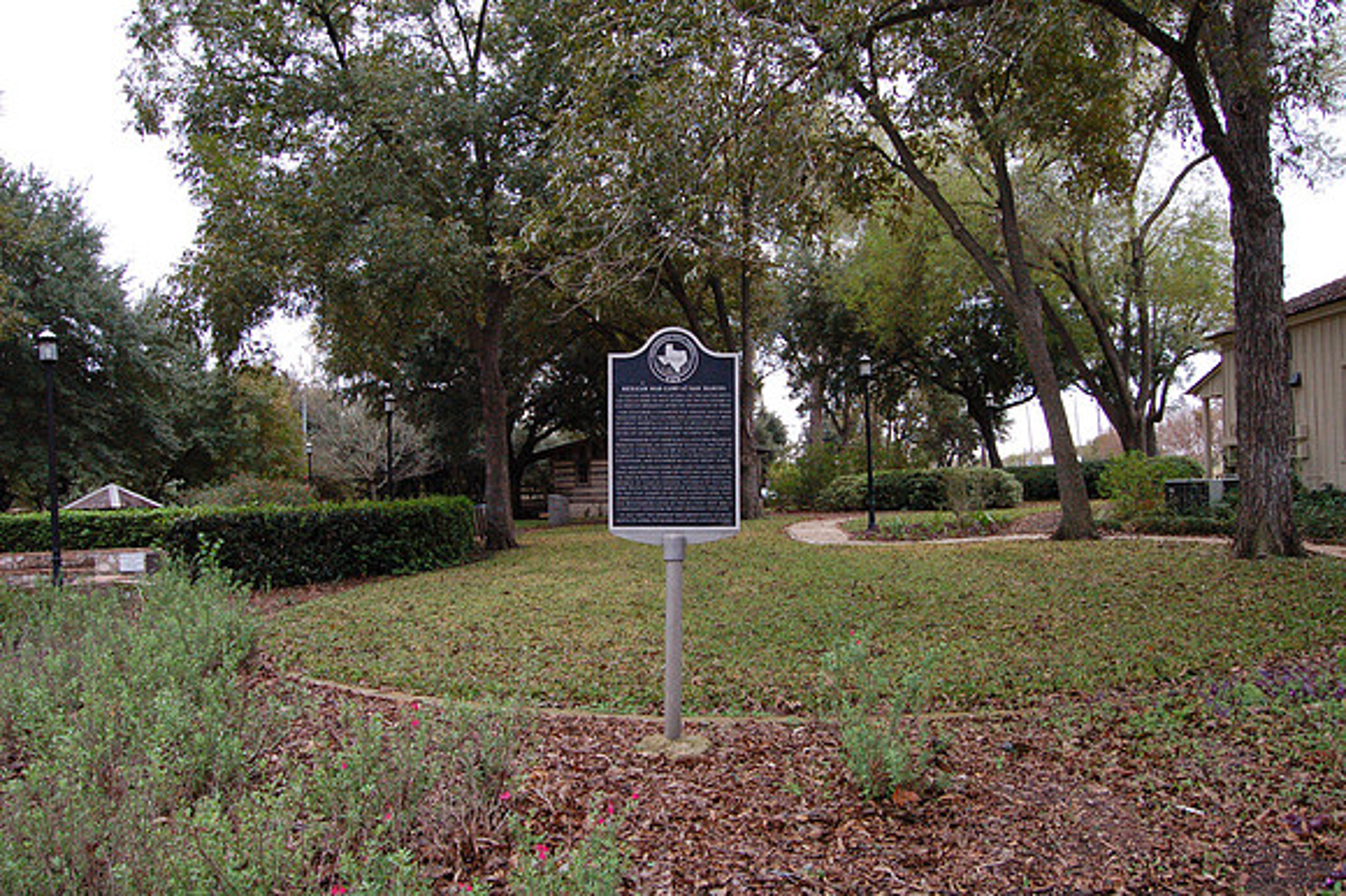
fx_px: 1009
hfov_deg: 67.4
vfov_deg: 47.9
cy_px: 448
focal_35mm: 27
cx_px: 673
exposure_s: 1/320
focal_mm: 18
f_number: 6.3
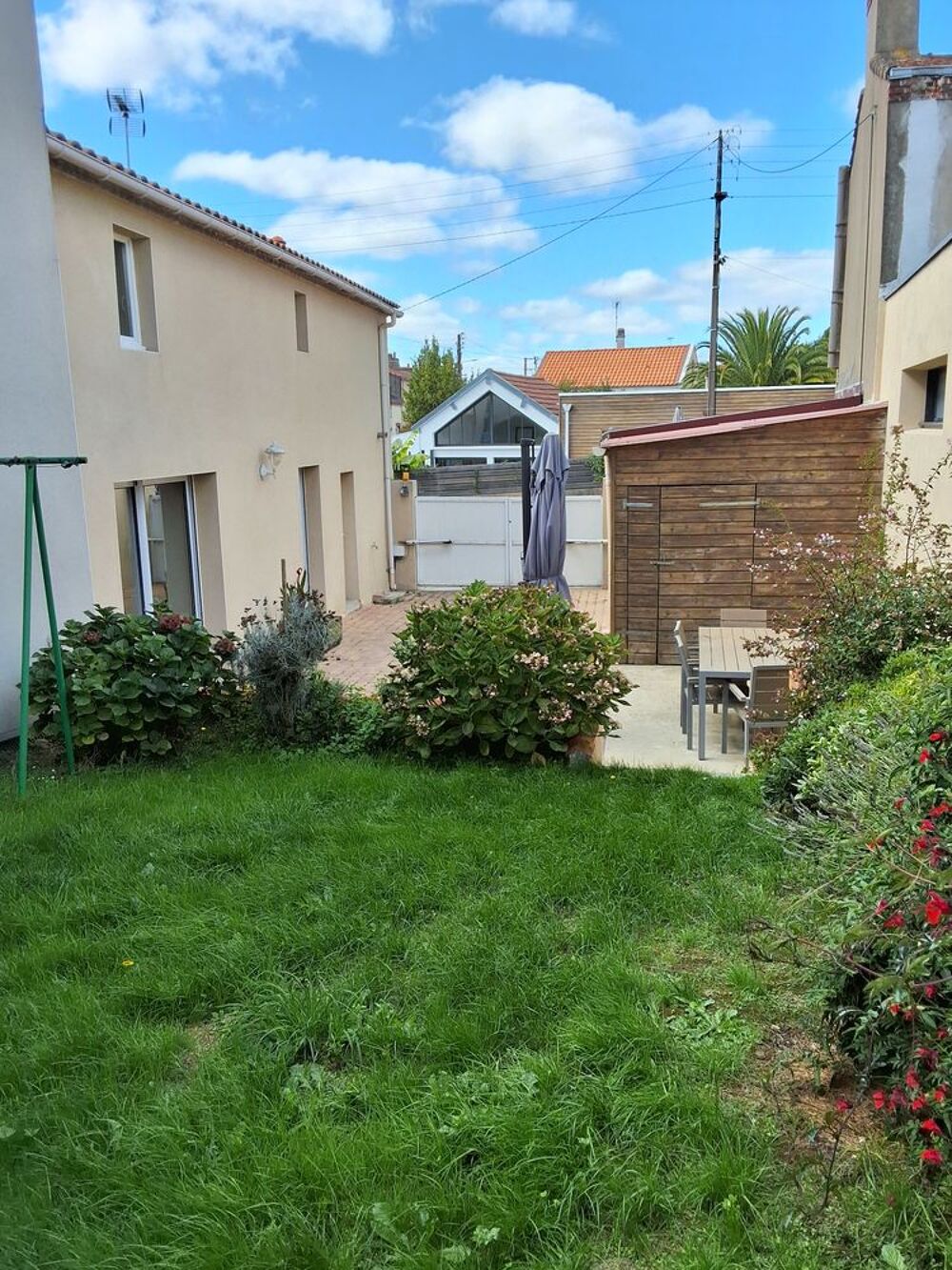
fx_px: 1027
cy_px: 635
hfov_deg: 49.8
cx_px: 476
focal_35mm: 28
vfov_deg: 63.4
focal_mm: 2.91
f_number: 1.9
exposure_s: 1/907
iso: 32
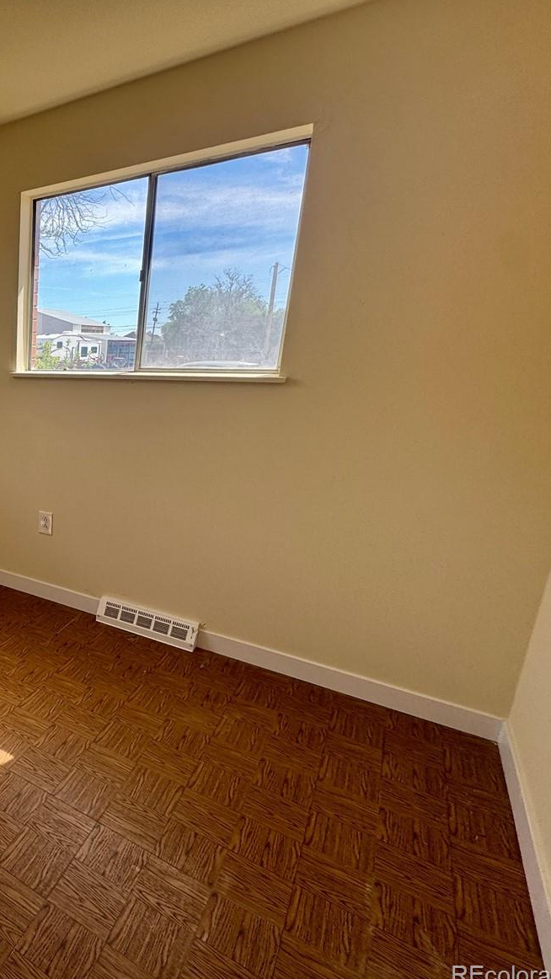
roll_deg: +0.7
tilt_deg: -14.5
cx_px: -86
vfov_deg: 83.8
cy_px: 487
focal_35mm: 21
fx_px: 545
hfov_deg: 40.5
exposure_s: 1/224
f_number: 2.2
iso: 40
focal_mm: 2.22
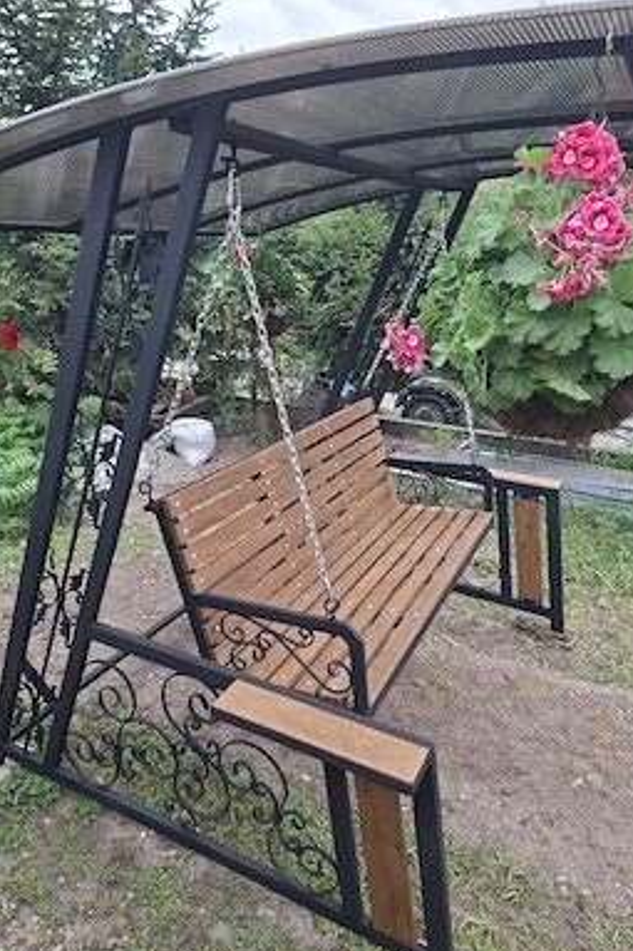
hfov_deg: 51.2
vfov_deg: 71.5
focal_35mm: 25
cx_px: 290
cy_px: 489
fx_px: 660
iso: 50
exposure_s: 1/128
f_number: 1.8
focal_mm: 5.54
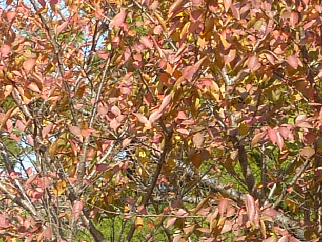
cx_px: 314
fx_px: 2307
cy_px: 173
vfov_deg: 6.0
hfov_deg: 7.9
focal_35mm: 248
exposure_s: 1/500
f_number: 4
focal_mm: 6.9
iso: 100
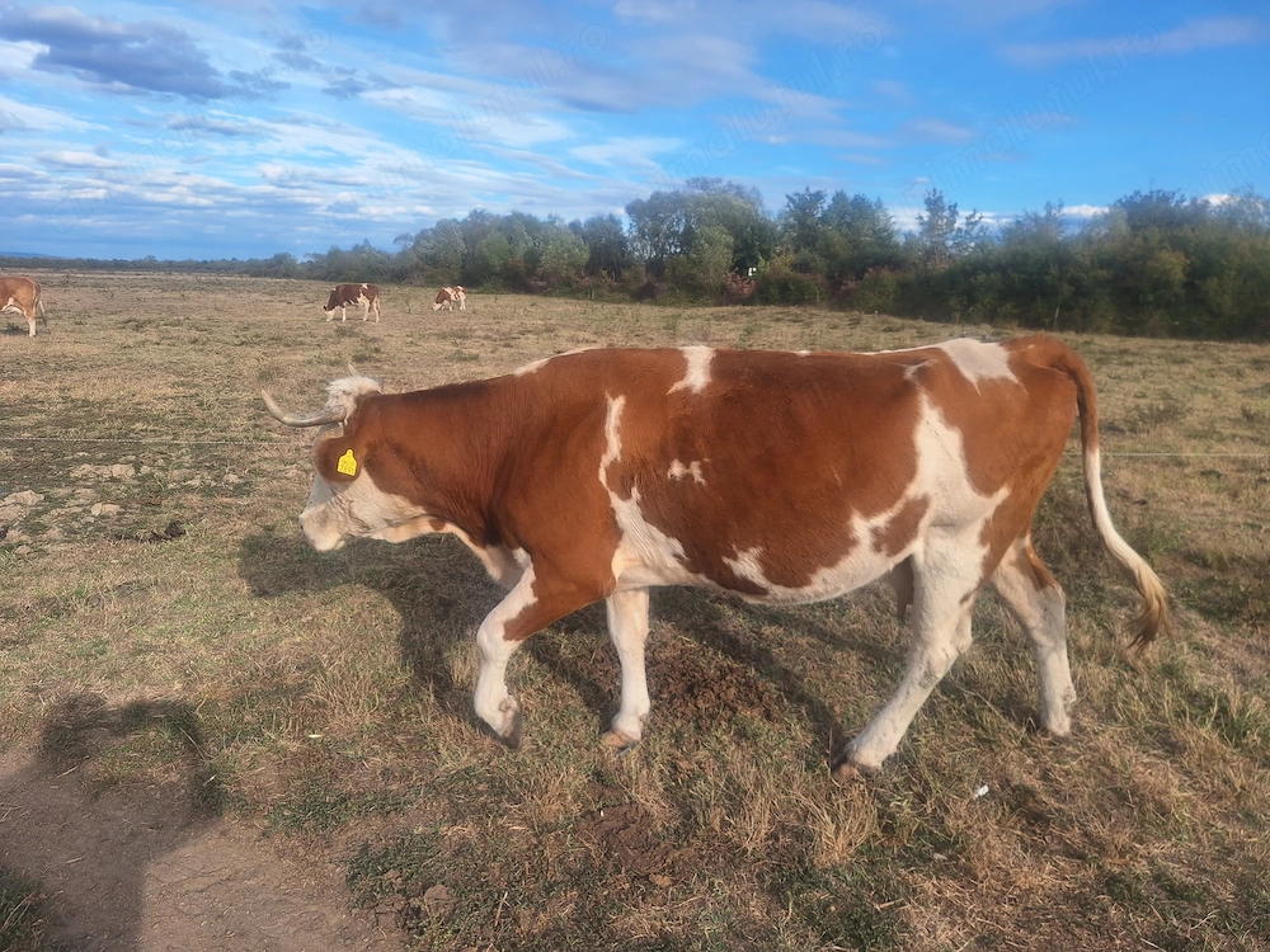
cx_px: 635
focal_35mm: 23
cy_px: 476
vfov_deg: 58.9
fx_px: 844
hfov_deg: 73.9
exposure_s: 1/1969
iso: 40
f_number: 1.8
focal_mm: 5.54
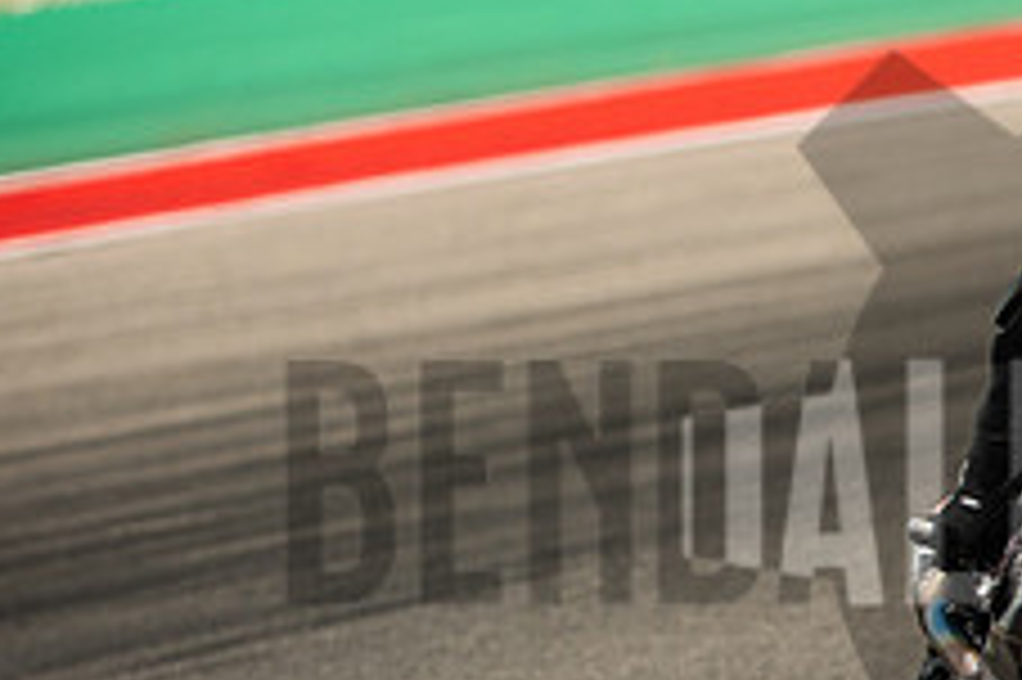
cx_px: 1234
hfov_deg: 1.9
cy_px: 489
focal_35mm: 1073
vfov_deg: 1.3
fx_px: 30438
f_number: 2.8
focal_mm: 280
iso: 320
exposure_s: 1/2000
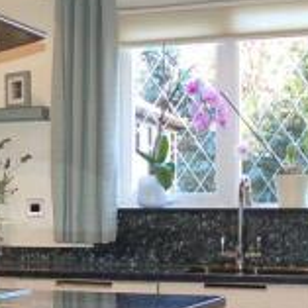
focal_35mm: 96
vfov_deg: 18.0
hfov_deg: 17.7
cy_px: 245
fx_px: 966
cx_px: 4
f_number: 3.5
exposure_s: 1/60
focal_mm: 18
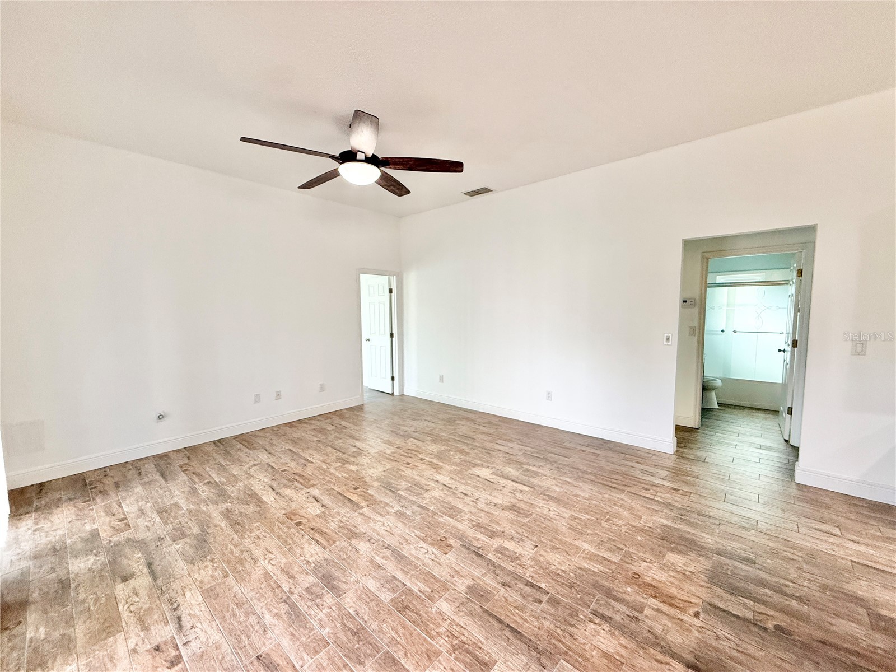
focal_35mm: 14
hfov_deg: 102.1
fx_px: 362
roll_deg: -0.3
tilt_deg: -3.9
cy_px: 336
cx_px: 448
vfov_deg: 85.7
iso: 320
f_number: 2.2
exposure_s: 1/120
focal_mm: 2.22
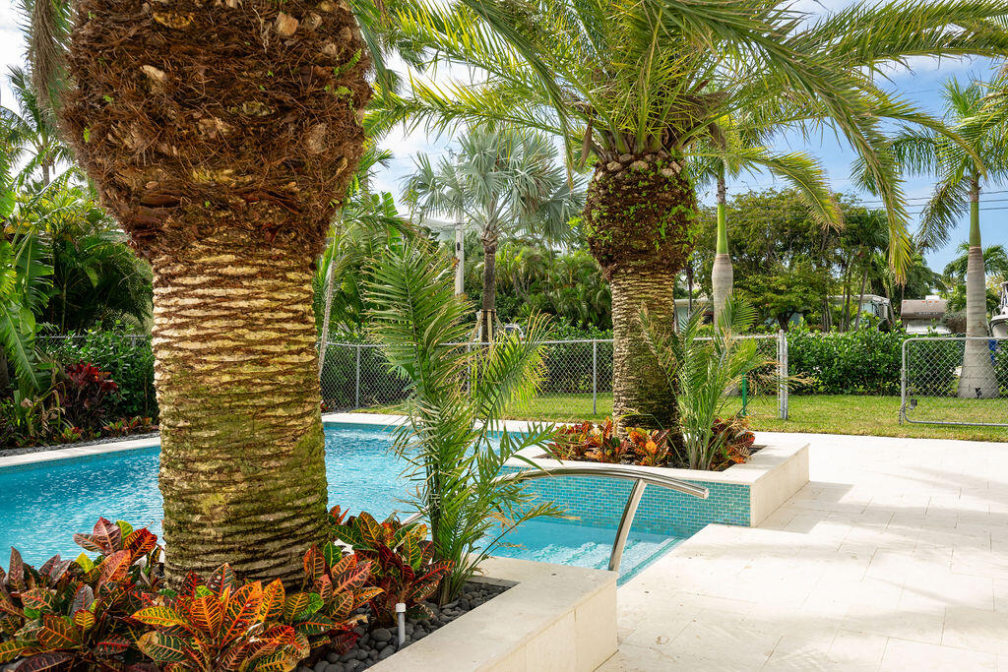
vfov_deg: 43.6
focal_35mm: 30
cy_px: 336
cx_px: 504
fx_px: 840
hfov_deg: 61.9
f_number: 8
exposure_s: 1/250
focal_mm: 30
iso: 200
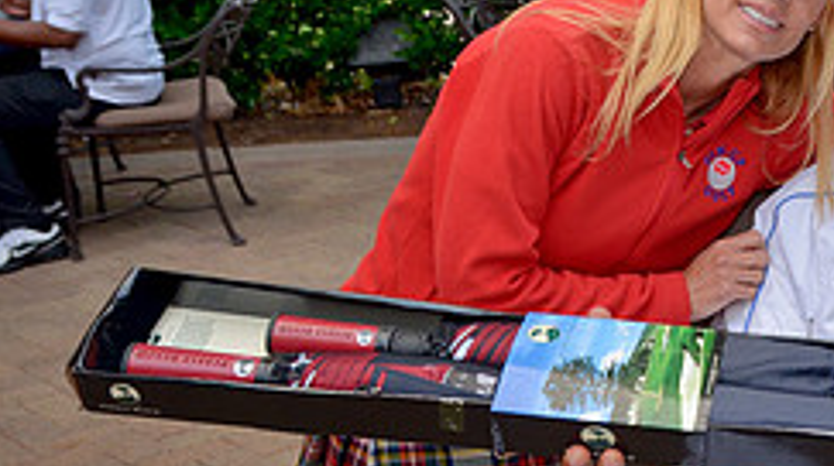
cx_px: 964
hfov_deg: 25.7
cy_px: 93
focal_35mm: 75
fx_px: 1657
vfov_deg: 15.9
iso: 250
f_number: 4
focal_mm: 20
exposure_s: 1/80
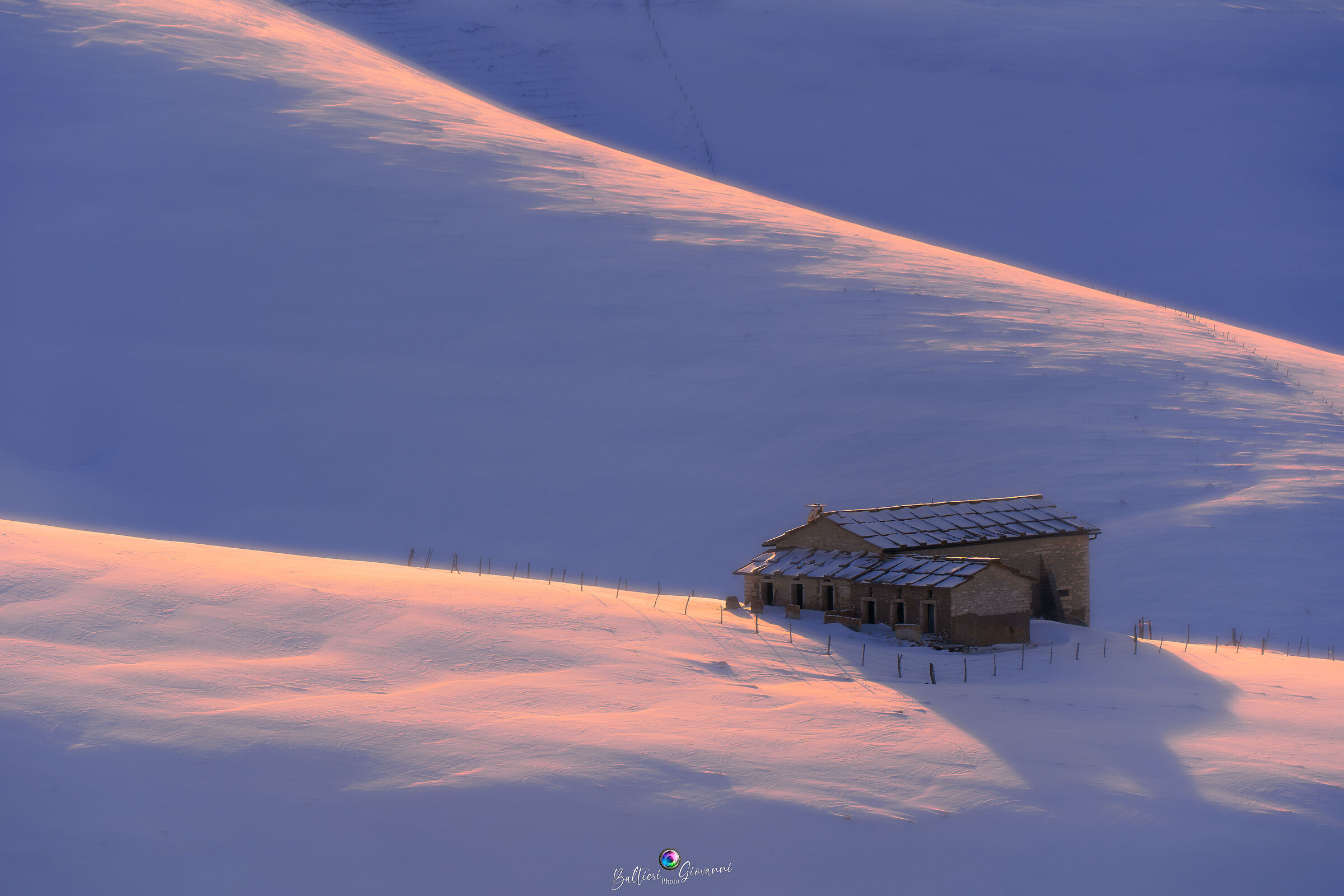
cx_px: 672
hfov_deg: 7.2
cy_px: 448
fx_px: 10639
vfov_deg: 4.8
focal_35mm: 285
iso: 100
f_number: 10
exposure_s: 1/400
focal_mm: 285
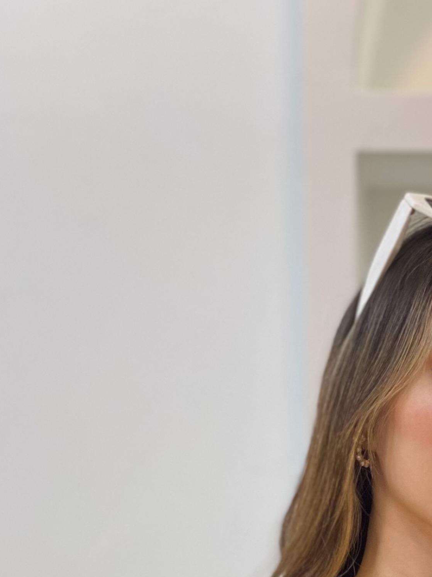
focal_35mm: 140
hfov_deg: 10.5
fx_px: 2330
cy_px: 758
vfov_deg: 13.6
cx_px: 462
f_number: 2
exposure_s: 1/100
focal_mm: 6
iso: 100
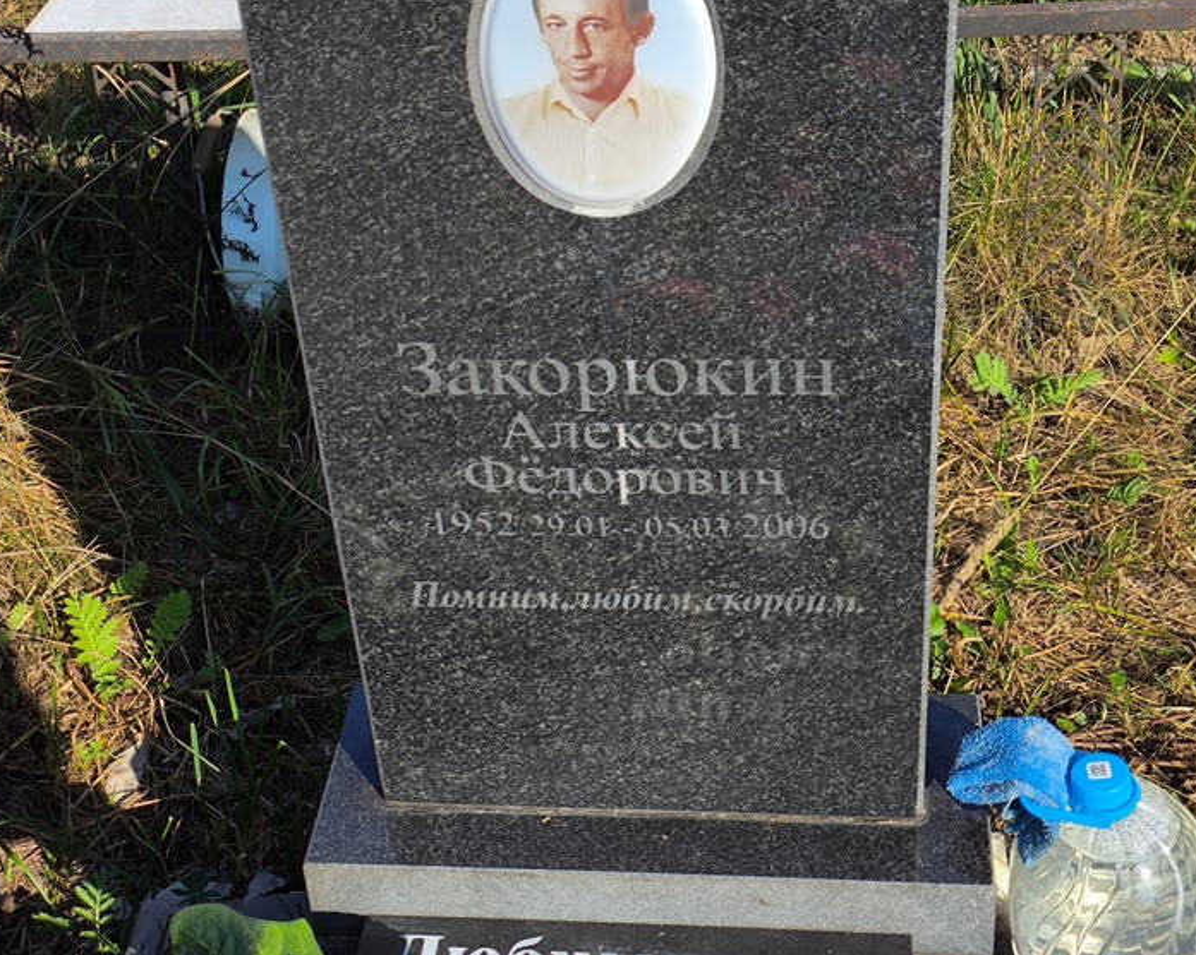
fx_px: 1981
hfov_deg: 33.6
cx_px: 577
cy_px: 470
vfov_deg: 27.1
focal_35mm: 56
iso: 50
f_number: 1.7
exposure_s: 1/1474
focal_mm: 4.71
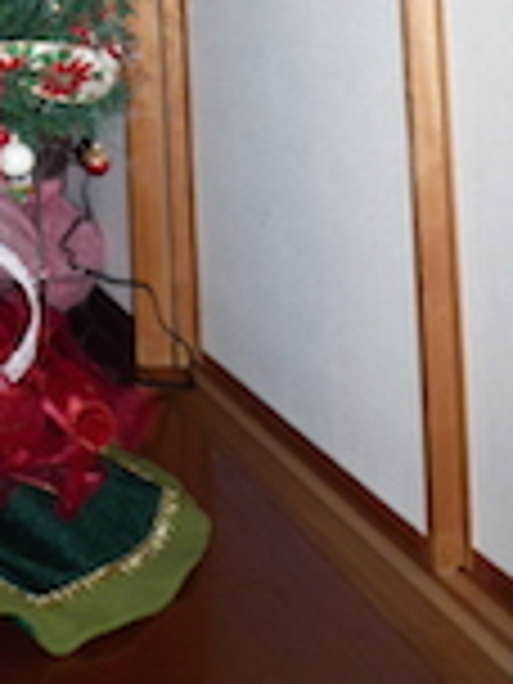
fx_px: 1383
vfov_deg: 24.7
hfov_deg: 19.5
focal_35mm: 70
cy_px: -169
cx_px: -137
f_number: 2.8
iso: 160
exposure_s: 1/30
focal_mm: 4.4
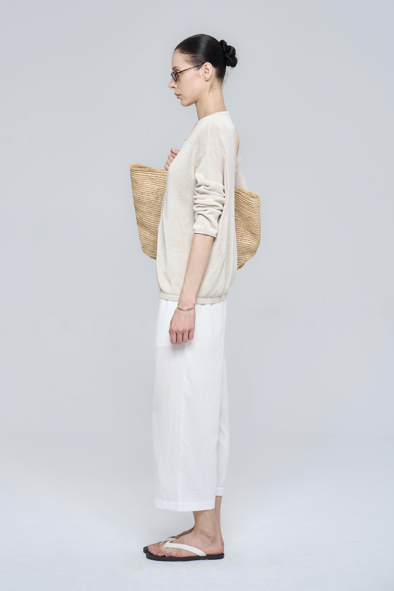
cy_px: 296
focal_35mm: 85
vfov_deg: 23.9
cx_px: 197
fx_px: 1395
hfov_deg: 16.1
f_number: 8
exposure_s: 1/125
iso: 200
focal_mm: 85
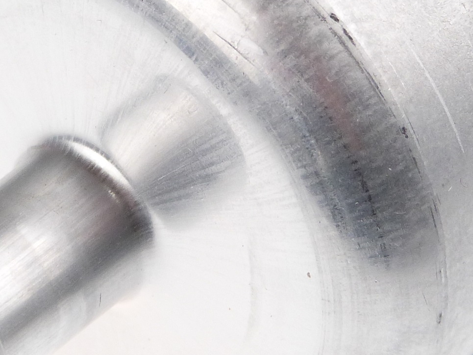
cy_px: 77
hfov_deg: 7.5
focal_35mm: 264
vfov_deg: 5.6
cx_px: 224
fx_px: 3608
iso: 200
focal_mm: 16.5
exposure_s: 1/200
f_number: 3.6
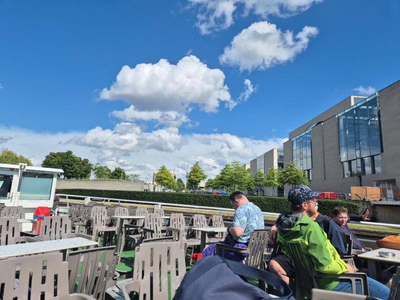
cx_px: 200
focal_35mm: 23
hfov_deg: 73.9
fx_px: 266
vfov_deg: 58.9
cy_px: 150
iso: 25
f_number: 1.8
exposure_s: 1/2512
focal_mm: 5.4
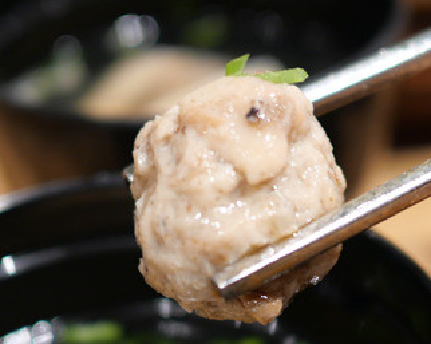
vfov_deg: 16.6
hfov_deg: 21.0
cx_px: 237
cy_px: 309
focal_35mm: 91
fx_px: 1160
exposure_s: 1/125
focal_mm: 15
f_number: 1.7
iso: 200
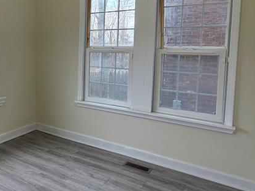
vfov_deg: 43.6
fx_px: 236
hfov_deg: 52.5
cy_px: 66
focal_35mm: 32
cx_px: 45
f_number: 2.2
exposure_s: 1/147
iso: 50
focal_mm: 2.2
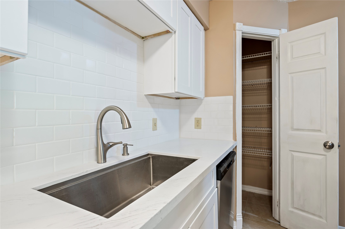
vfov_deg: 67.3
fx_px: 172
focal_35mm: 18
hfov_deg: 90.0
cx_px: 172
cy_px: 114
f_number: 6.3
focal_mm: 18
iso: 125
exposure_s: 1/1.25
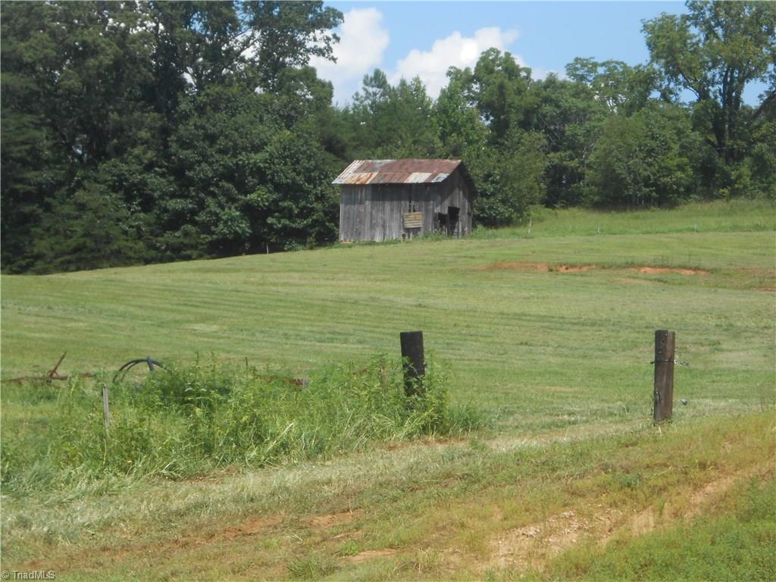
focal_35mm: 105
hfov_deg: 18.7
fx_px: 2354
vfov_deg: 14.1
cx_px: 388
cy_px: 291
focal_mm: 18.7
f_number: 5
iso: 80
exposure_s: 1/400
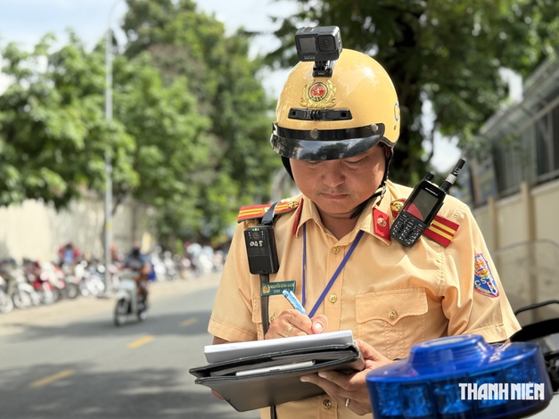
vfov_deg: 29.7
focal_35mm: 49
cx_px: 279
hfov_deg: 38.9
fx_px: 791
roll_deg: +0.7
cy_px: 206
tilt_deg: +2.4
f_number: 1.78
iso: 100
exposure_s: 1/1484
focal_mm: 6.76
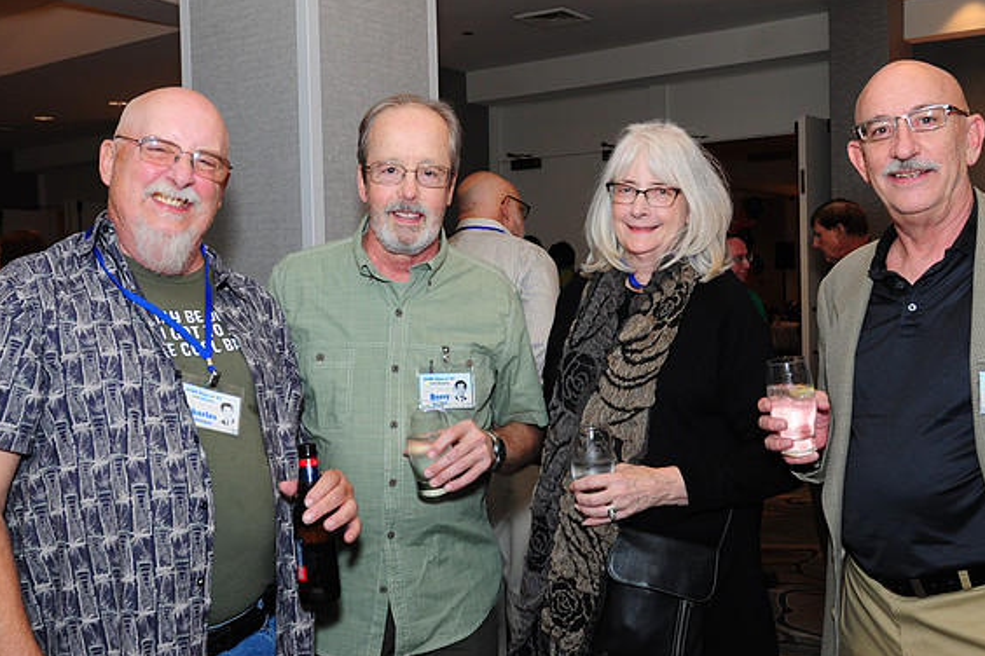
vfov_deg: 35.9
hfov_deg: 51.9
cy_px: 329
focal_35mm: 37
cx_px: 499
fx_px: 1012
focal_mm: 24
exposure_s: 1/60
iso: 500
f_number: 5
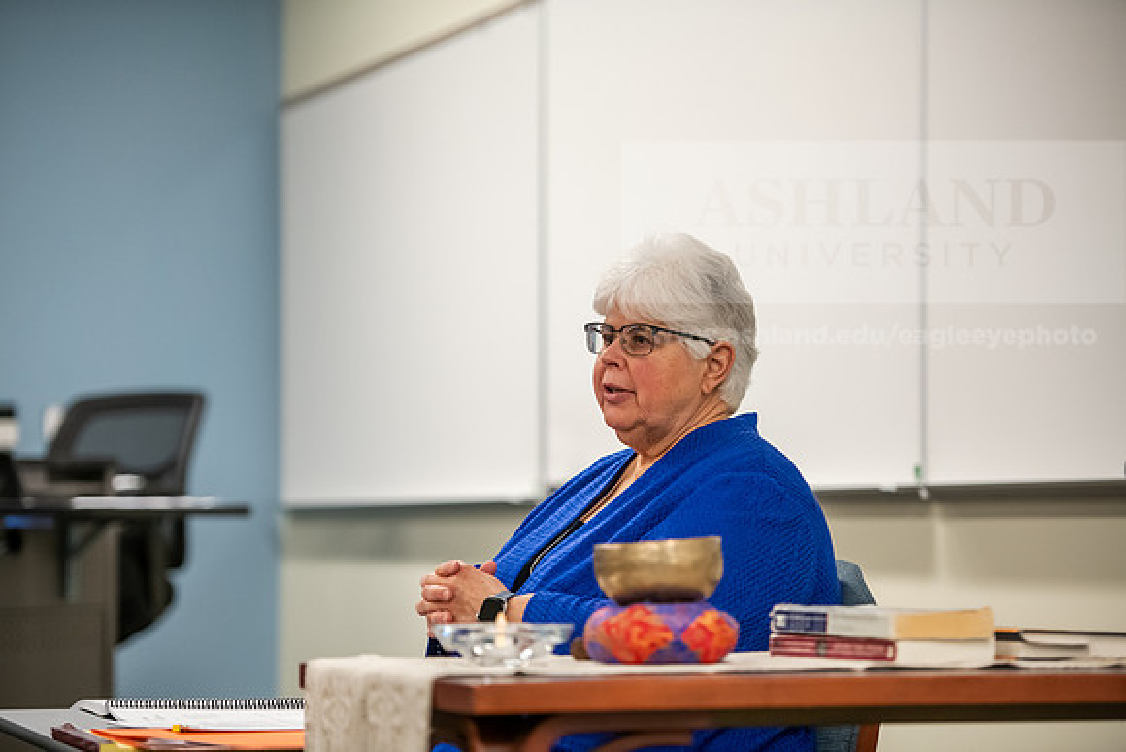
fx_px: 3754
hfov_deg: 17.1
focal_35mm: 120
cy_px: 376
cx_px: 563
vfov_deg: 11.4
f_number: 2.8
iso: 2000
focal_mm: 120
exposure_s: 1/200
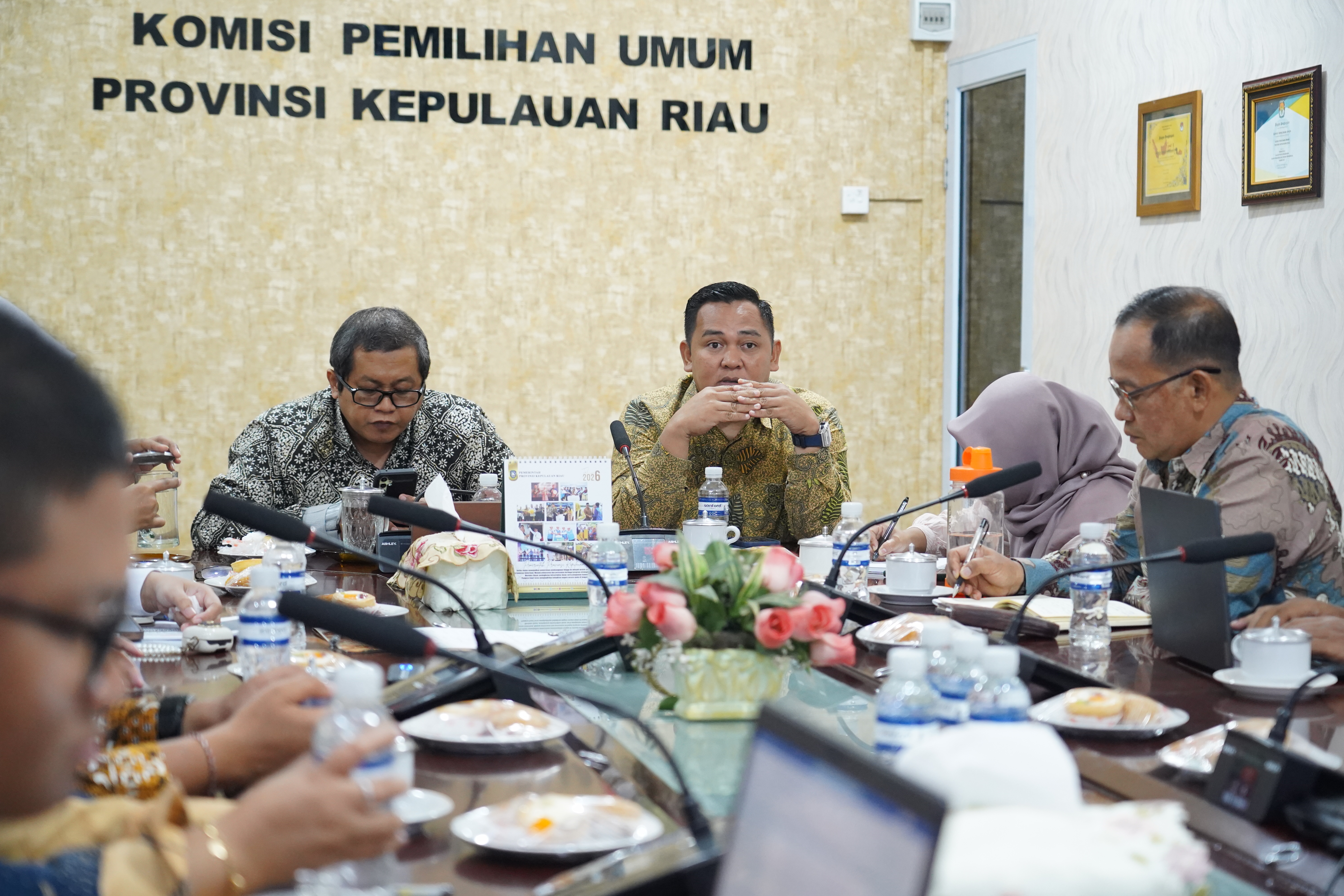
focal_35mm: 64
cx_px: 672
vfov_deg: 21.2
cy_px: 448
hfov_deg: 31.4
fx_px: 2389
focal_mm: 64
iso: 5000
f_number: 4
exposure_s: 1/100
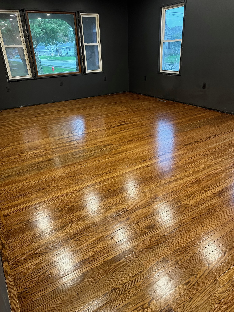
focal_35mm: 24
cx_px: 117
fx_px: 216
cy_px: 156
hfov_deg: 56.8
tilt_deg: -26.8
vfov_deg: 71.6
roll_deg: +3.4
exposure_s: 1/60
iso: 320
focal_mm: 6.86
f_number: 1.78
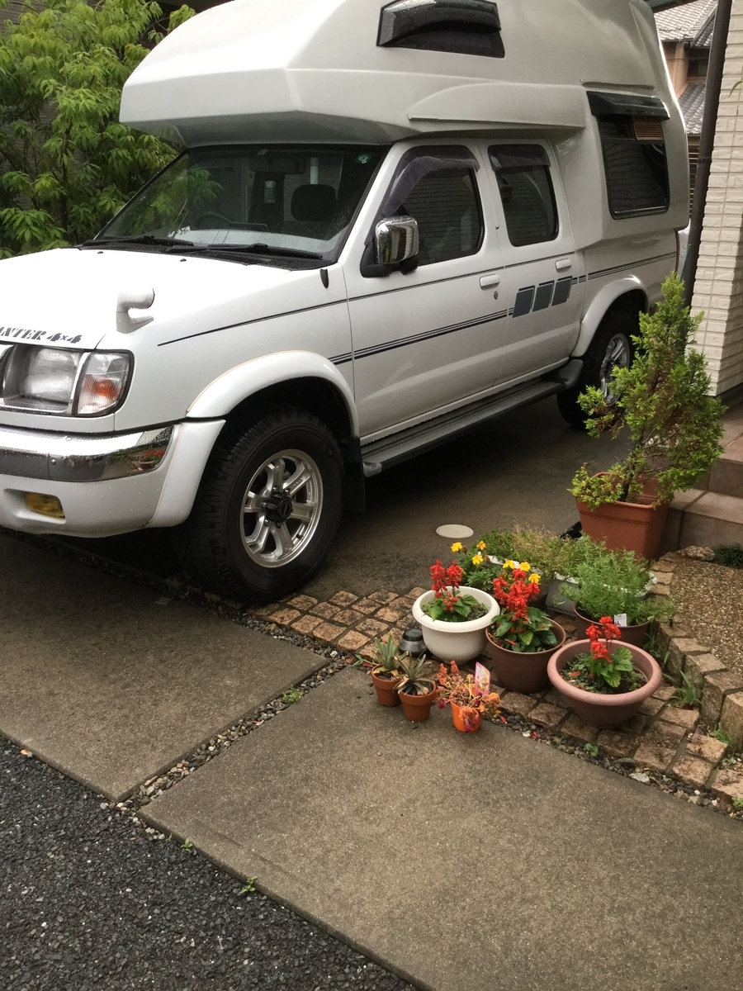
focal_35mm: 31
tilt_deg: -19.2
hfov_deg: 45.4
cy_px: 496
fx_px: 887
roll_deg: -3.0
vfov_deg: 58.4
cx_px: 372
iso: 25
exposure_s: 1/40
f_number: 2.4
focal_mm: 3.3
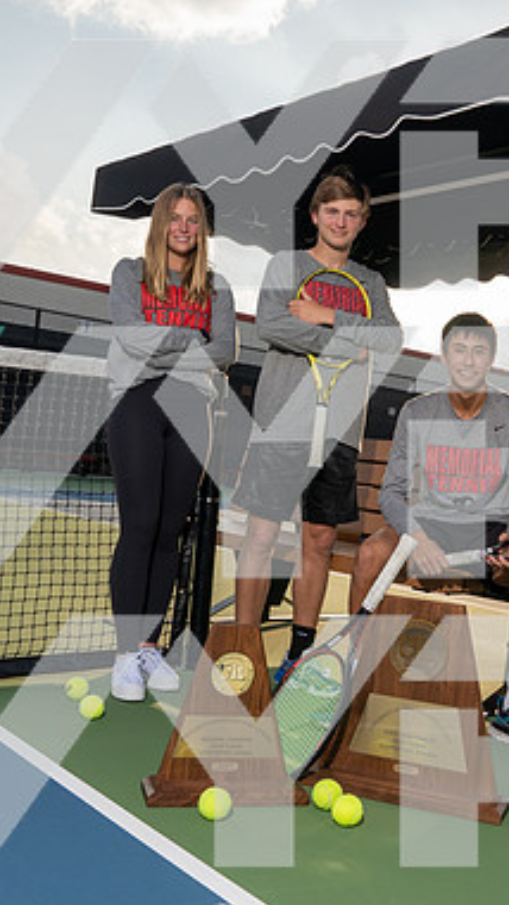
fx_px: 959
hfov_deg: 29.4
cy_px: 454
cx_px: 362
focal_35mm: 40
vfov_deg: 50.5
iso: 125
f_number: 8
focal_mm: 25
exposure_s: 1/250
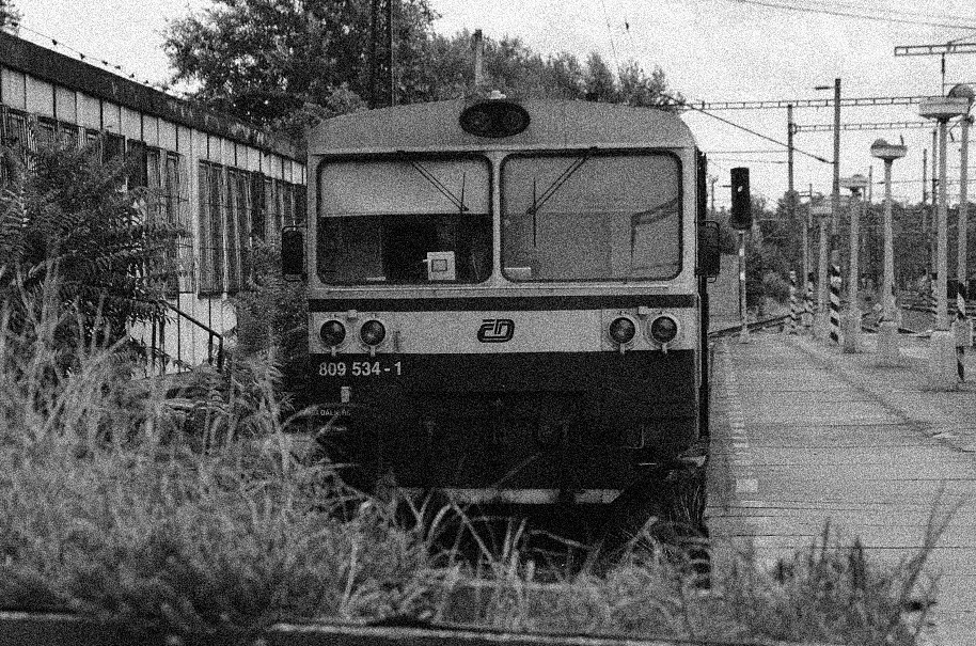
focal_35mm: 130
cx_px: 349
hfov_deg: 15.8
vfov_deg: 10.5
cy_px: 332
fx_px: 3516
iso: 200
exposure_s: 1/250
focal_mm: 66
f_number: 8
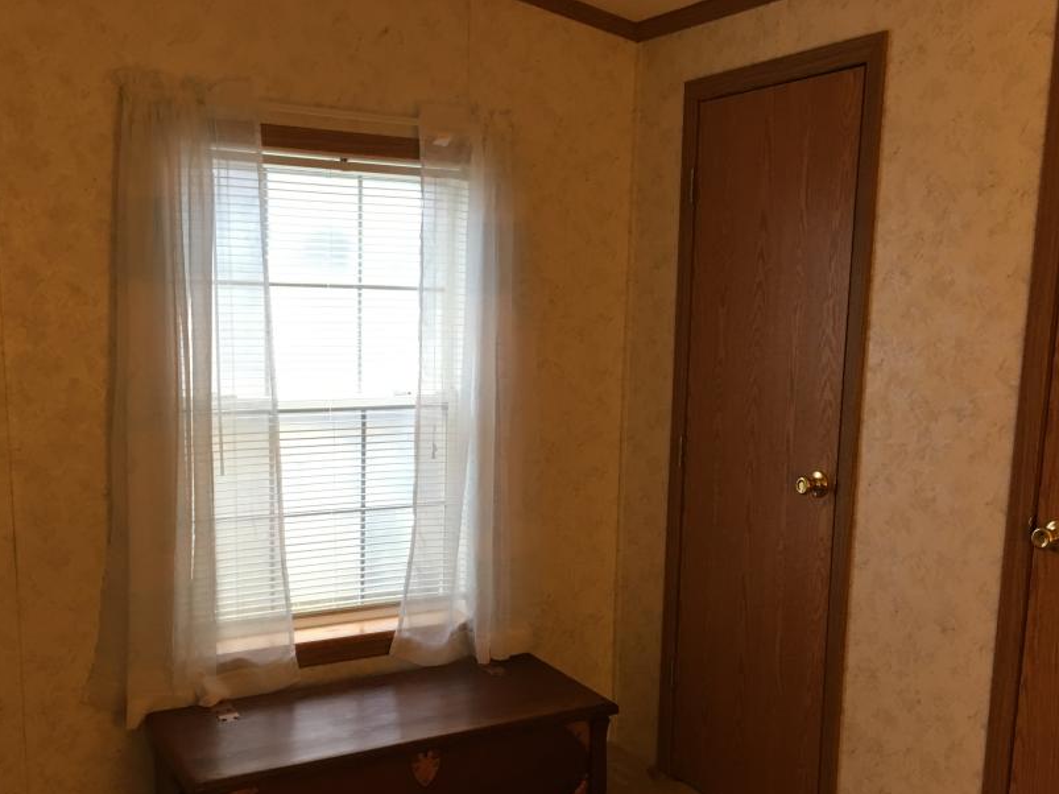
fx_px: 1132
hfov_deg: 50.1
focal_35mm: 37
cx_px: 512
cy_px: 484
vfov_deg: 38.5
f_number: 2.2
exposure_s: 1/30
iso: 80
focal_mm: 4.15
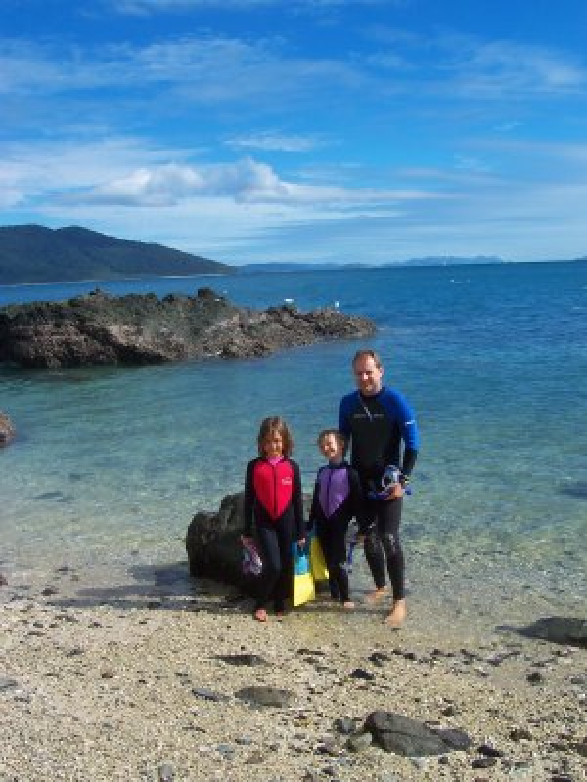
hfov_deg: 38.7
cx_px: 294
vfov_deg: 50.1
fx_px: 837
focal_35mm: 37
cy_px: 391
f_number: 5.6
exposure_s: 1/350
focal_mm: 5.6
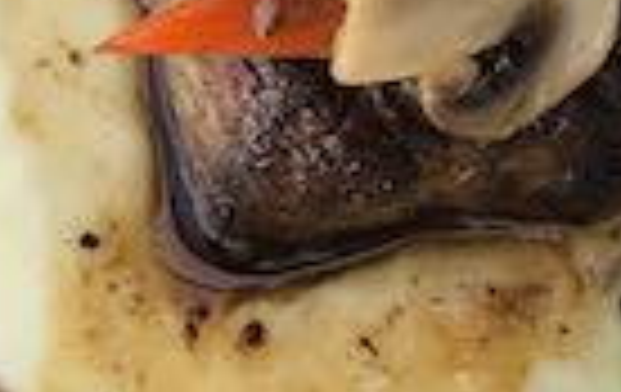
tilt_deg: -77.9
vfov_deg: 6.7
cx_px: 356
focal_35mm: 193
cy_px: -354
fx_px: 3274
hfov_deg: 10.8
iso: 20
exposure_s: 1/121
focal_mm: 3.99
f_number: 1.8
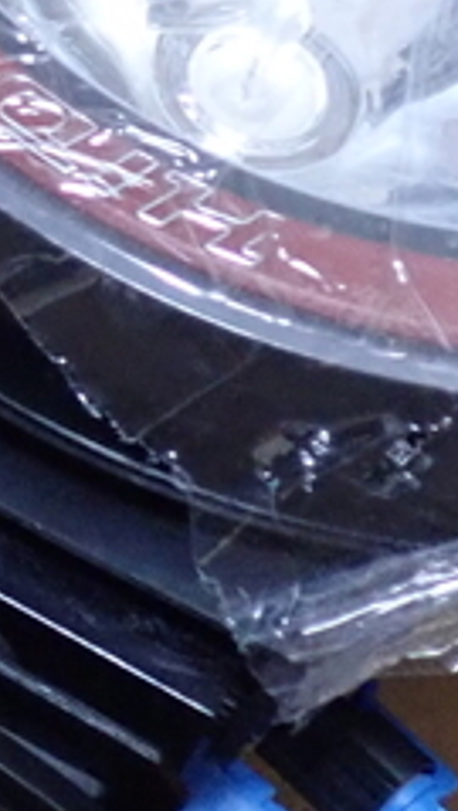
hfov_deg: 6.9
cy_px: -48
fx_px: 3530
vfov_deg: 12.9
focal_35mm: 164
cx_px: -787
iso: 800
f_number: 2.3
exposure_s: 1/60
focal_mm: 5.5
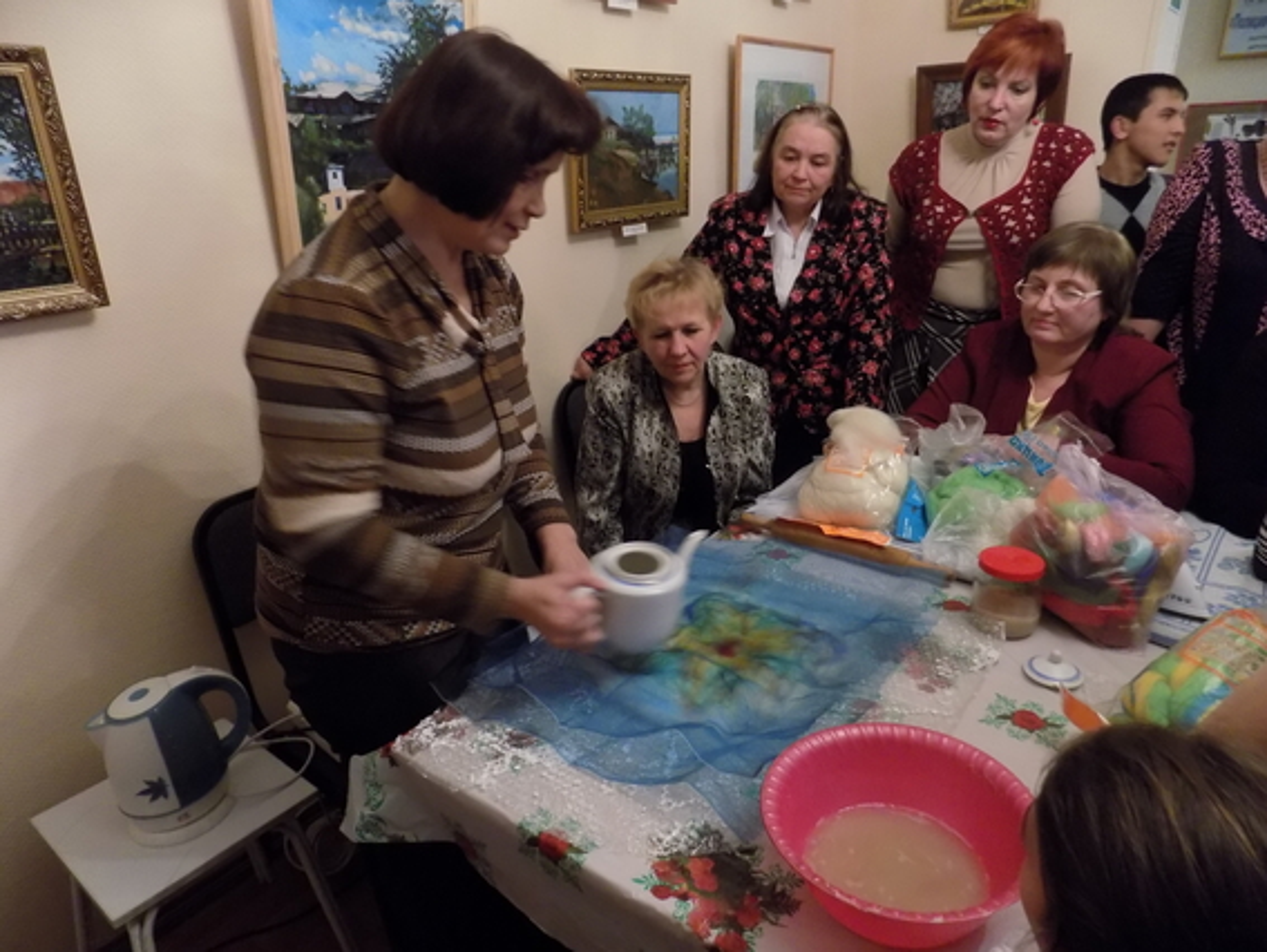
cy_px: 476
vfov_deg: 58.9
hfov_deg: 73.9
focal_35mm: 23
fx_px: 842
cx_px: 634
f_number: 3.1
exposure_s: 1/13
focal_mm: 4
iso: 400
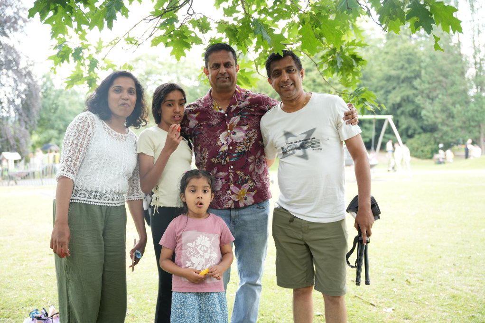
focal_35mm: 36
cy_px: 162
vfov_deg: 36.5
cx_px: 242
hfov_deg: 52.6
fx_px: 490
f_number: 2.8
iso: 400
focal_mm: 36.4
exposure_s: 1/160
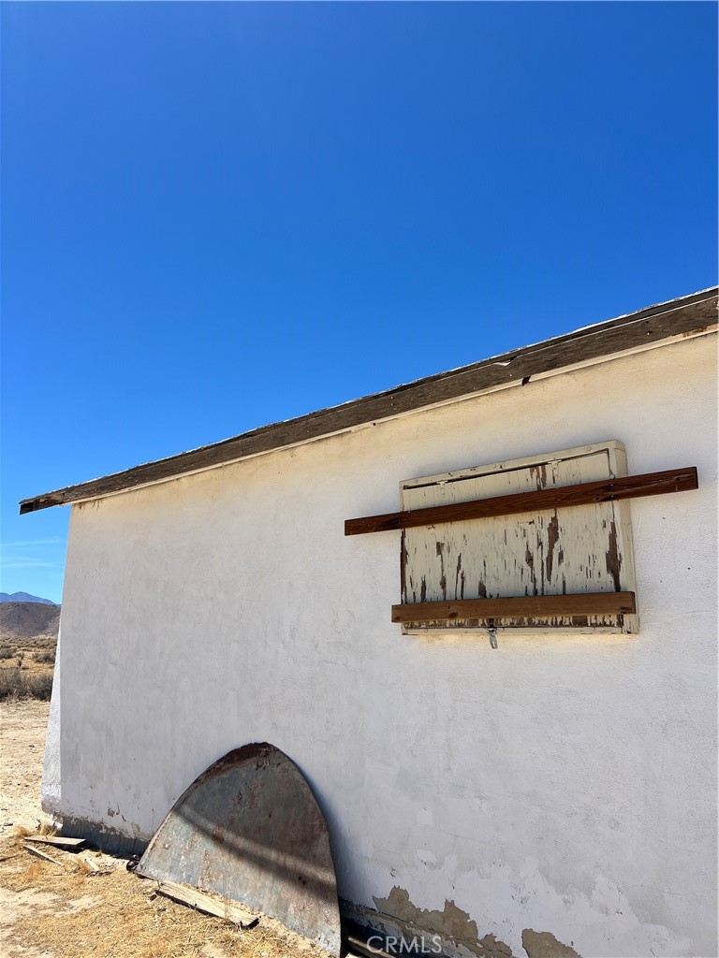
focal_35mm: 26
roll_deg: +0.5
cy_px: 479
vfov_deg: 67.3
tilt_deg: +14.5
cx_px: 360
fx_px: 720
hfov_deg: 53.1
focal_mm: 5.7
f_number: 1.5
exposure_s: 1/5587
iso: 50
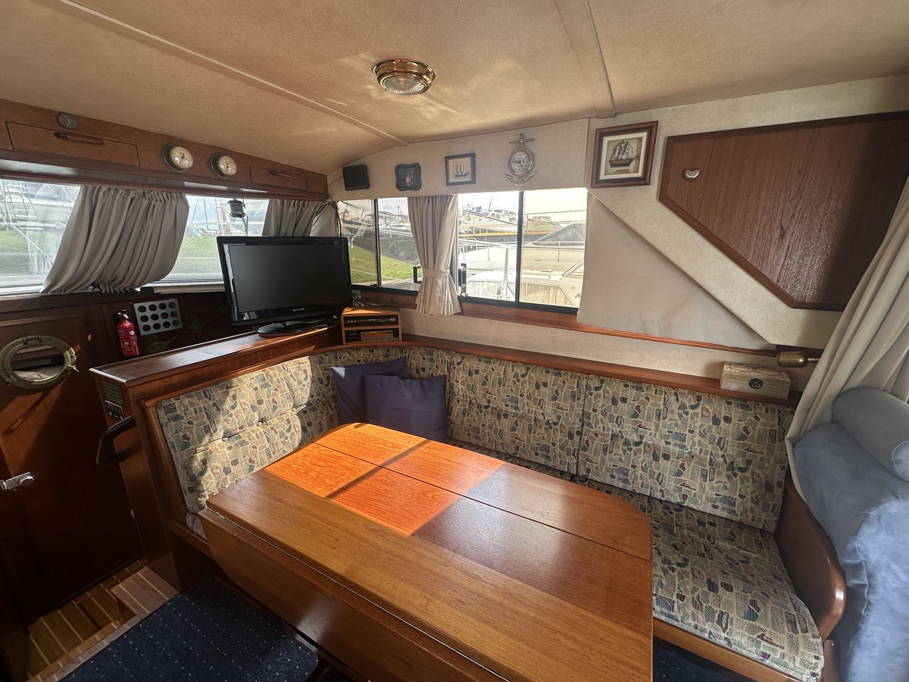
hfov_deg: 102.1
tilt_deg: -13.9
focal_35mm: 14
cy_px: 341
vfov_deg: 85.7
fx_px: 368
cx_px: 454
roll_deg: +0.0
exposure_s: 1/99
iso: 40
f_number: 2.2
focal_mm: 2.22
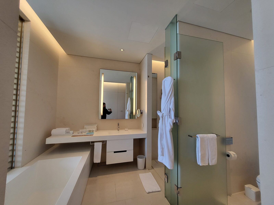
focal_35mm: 13
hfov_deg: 106.2
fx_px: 103
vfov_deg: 89.9
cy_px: 102
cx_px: 137
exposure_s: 1/60
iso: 100
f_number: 2.2
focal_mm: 1.74
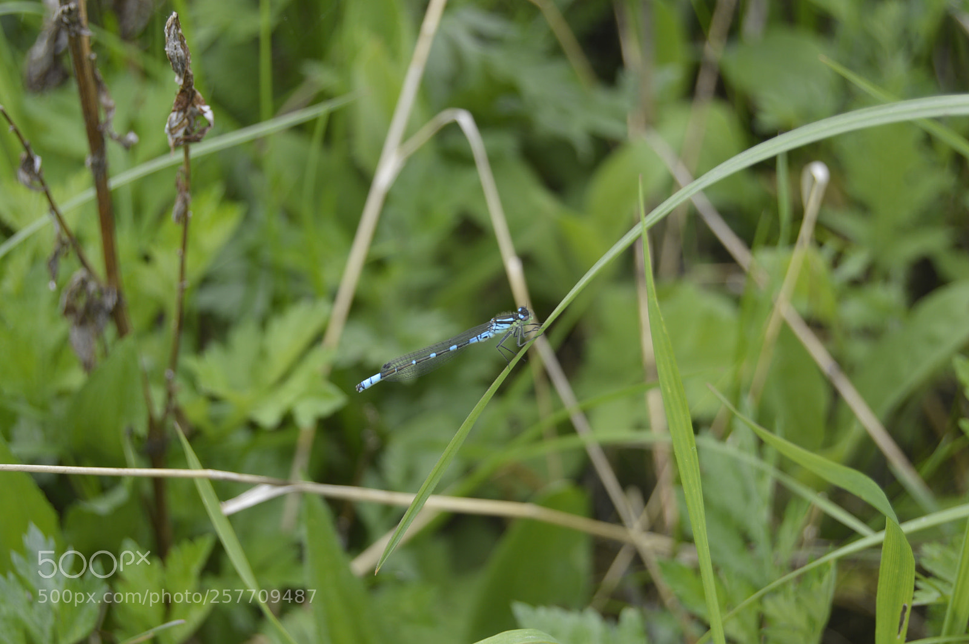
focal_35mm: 82
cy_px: 322
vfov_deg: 16.5
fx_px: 2219
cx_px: 484
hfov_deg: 24.6
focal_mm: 55
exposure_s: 1/125
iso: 100
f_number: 5.6
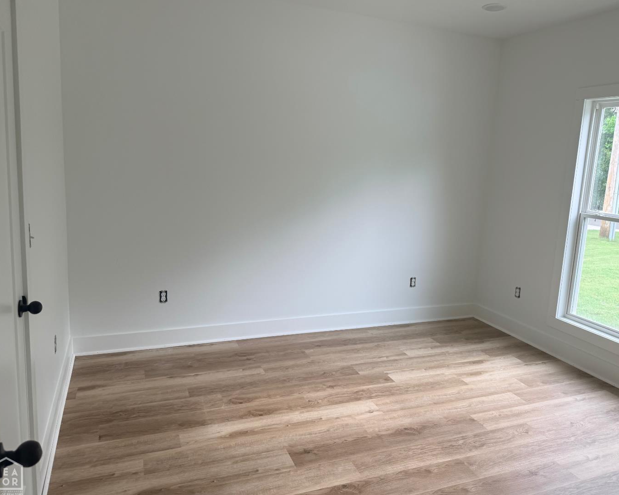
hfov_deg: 66.0
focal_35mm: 26
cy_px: 242
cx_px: 326
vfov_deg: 54.9
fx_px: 476
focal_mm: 6.76
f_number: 1.78
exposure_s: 1/120
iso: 64
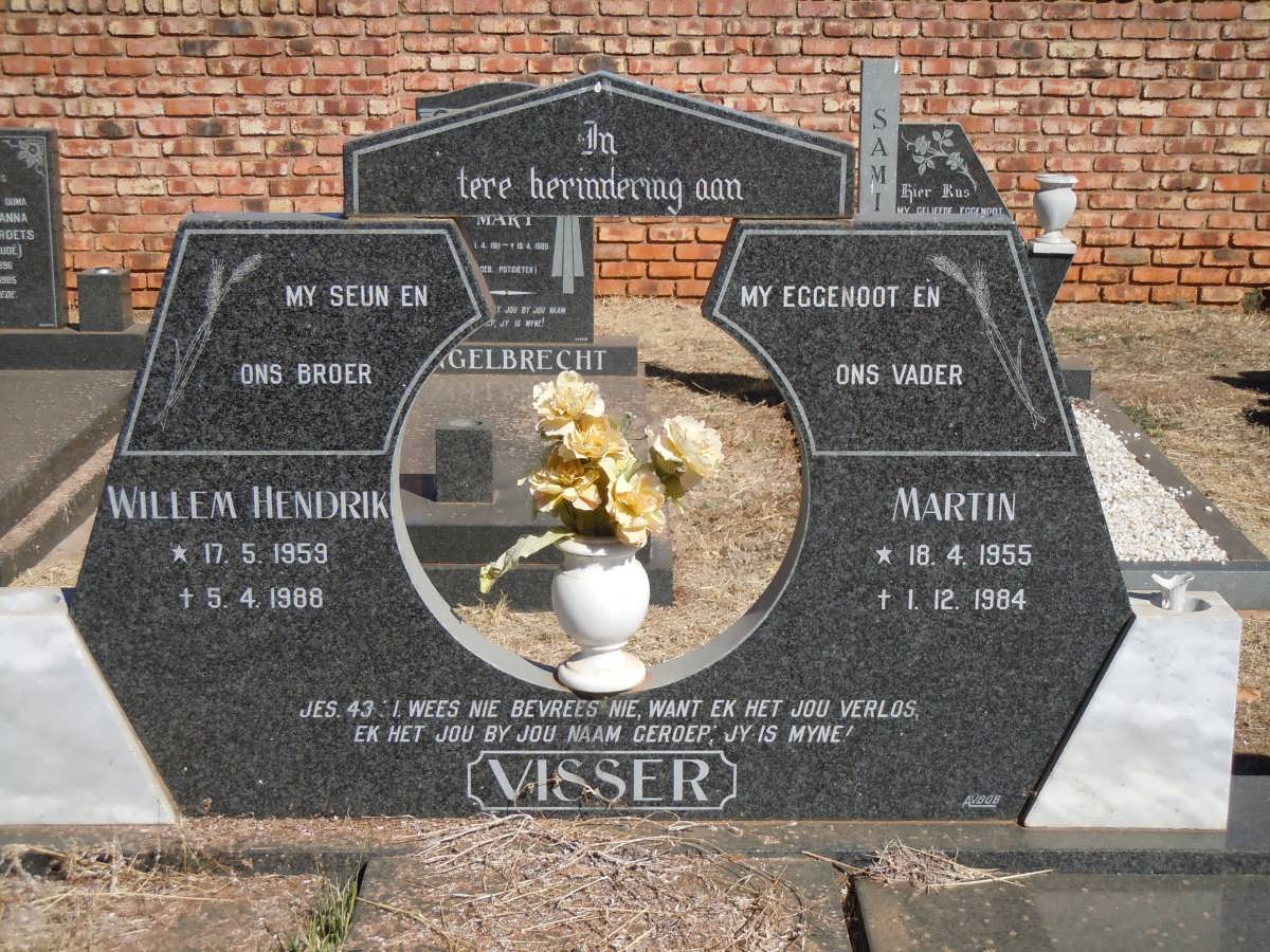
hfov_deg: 32.7
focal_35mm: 59
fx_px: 2165
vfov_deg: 24.8
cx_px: 635
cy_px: 476
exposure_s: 1/400
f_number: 8
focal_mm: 10.6
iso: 200
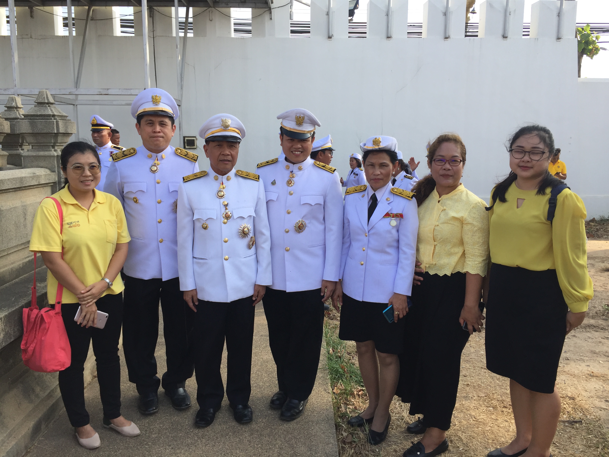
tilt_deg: -8.5
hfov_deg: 61.7
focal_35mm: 29
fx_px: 510
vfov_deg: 48.2
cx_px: 304
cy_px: 228
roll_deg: -1.1
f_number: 2.2
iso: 32
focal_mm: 4.15
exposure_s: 1/581
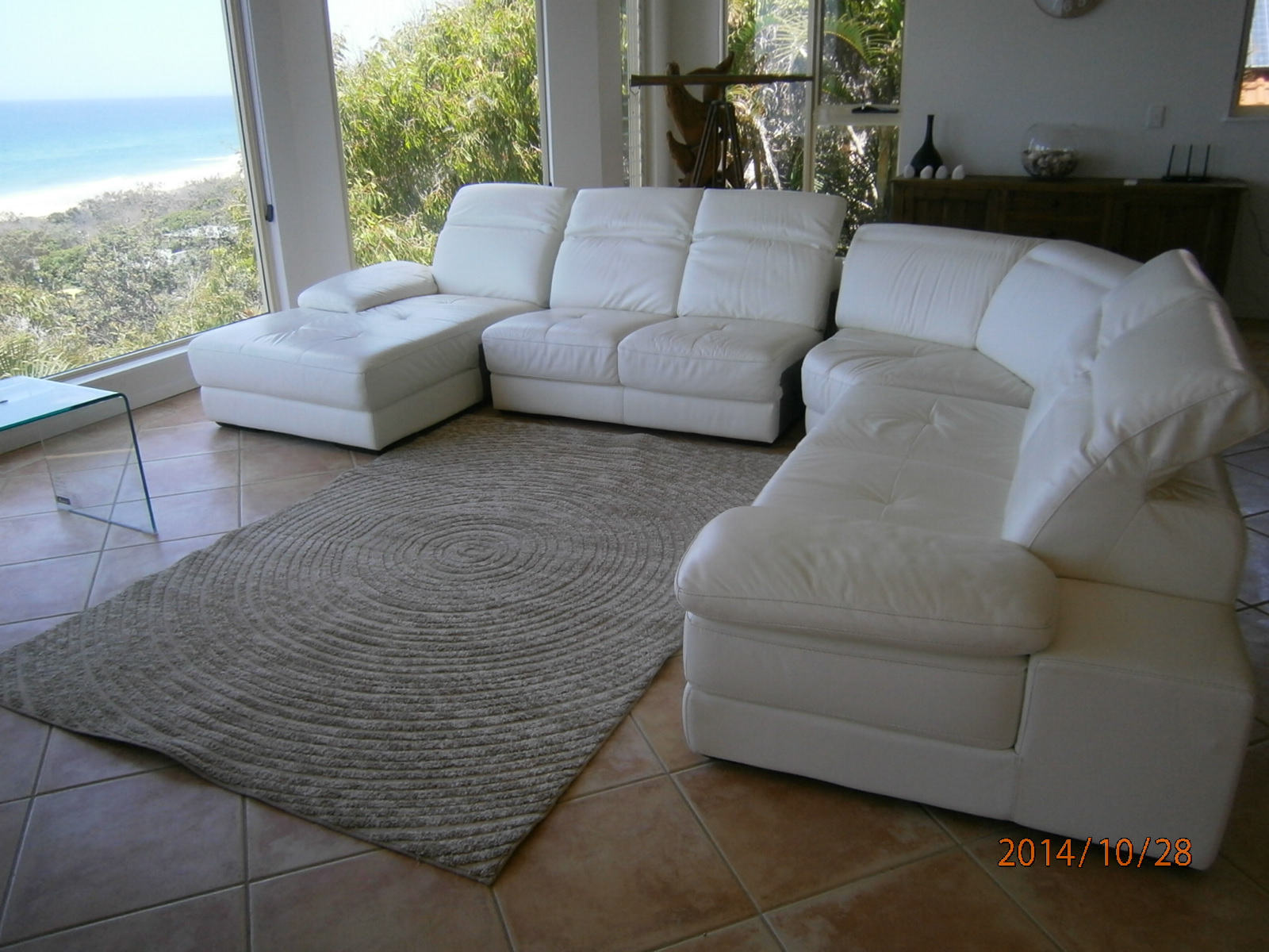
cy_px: 476
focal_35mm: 26
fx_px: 953
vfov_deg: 53.1
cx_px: 634
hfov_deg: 67.3
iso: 160
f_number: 2.8
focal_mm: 4.7
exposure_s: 1/250
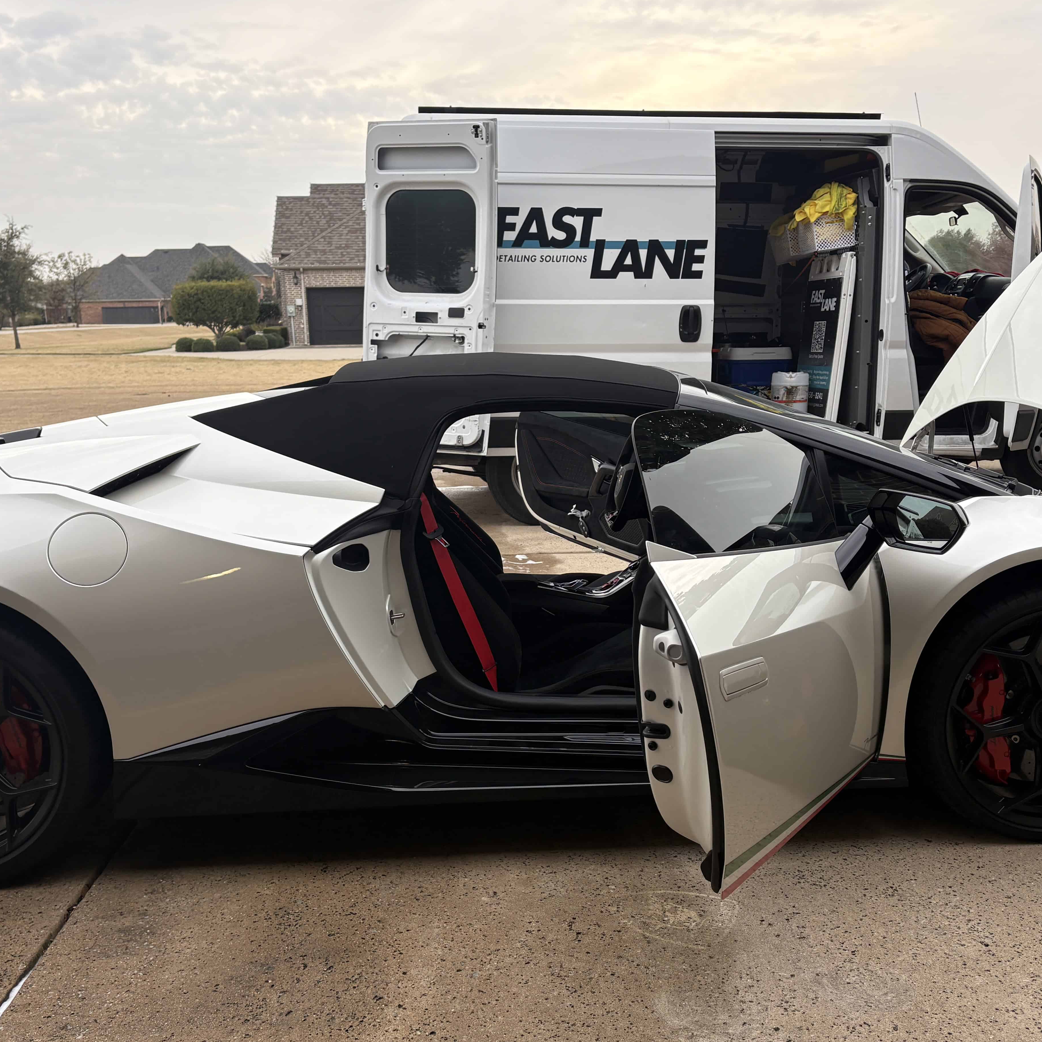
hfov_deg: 46.0
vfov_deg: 46.0
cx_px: 507
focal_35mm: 36
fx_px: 1226
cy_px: 554
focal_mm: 6
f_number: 1.6
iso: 50
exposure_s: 1/249
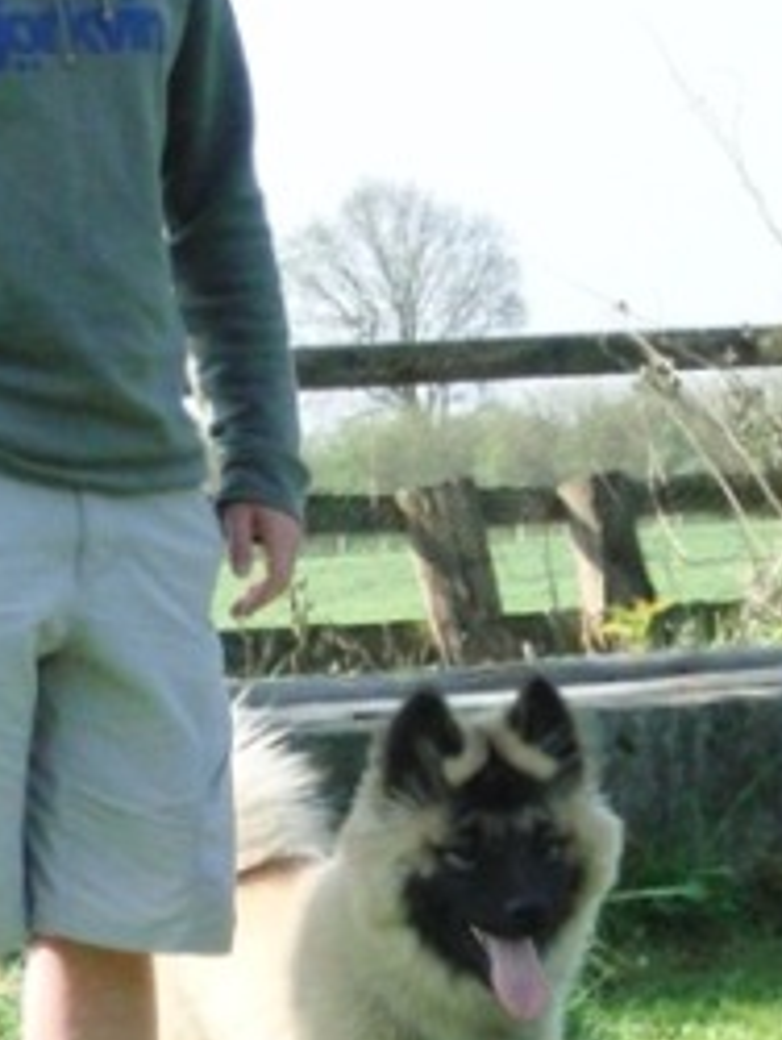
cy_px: 869
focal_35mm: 168
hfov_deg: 8.8
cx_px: 291
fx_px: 5052
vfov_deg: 11.7
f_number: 4.1
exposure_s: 1/1000
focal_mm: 12.23
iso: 320
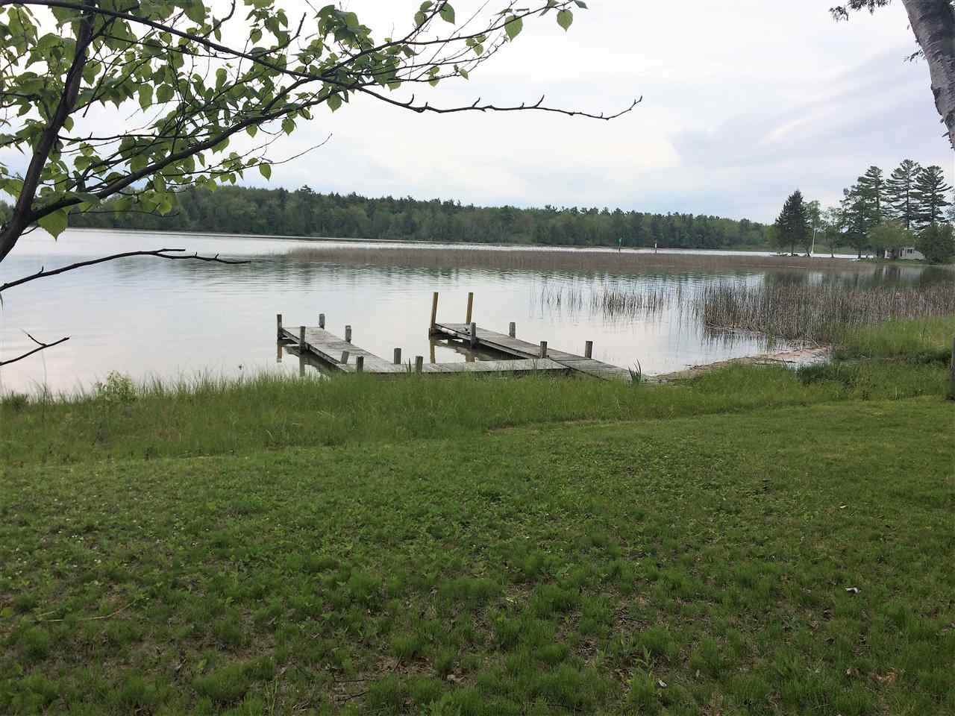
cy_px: 358
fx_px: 800
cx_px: 478
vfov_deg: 48.2
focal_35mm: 29
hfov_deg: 61.7
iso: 32
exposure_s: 1/1786
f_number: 2.2
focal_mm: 4.15
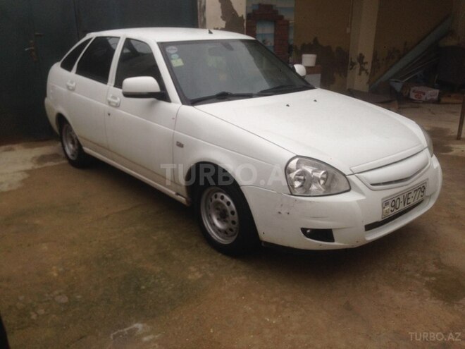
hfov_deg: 55.4
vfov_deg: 42.9
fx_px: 443
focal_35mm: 33
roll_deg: +1.5
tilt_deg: -19.2
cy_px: 174
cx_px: 232
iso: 64
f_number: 2.4
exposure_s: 1/120
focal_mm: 4.12
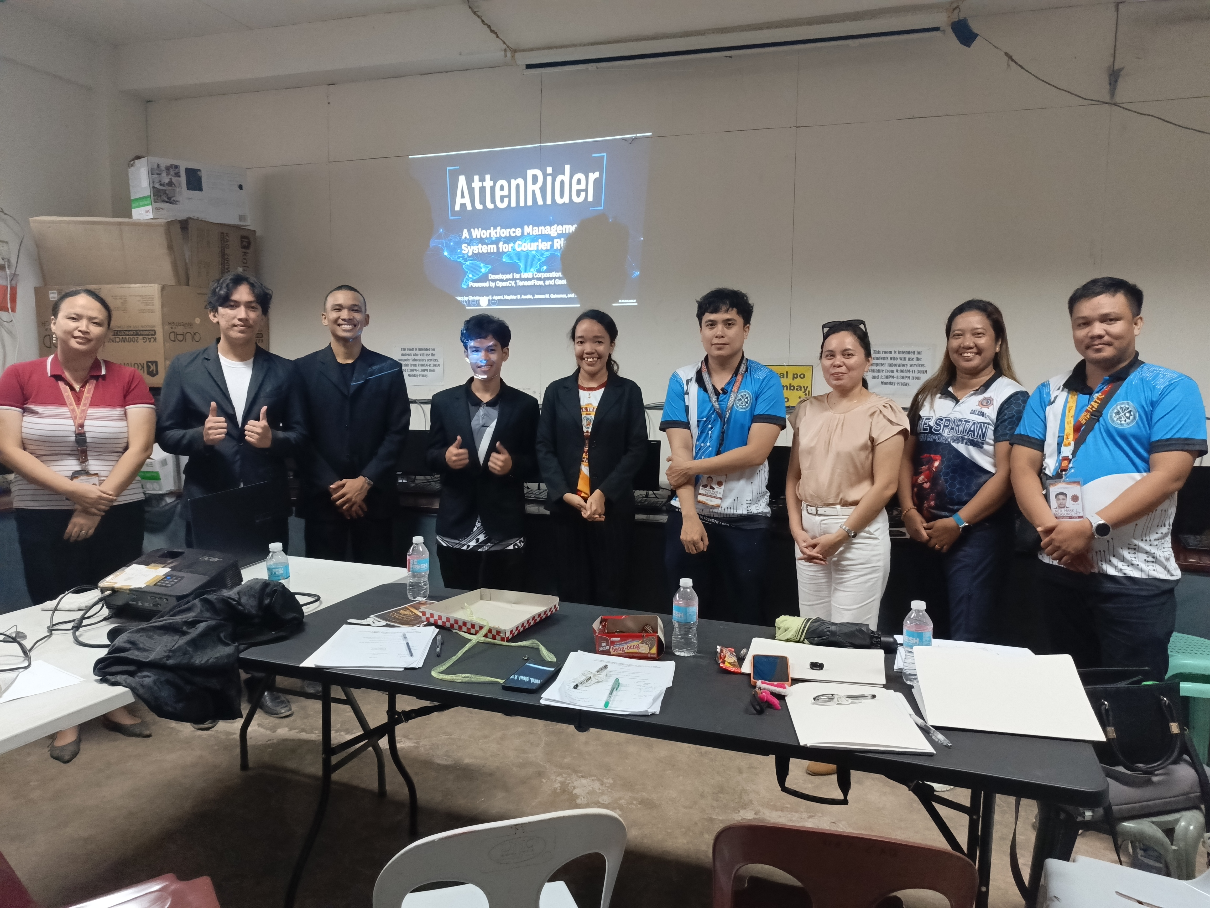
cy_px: 454
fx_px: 839
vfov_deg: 56.8
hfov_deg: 71.6
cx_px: 605
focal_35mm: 24
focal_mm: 5.25
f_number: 1.7
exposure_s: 1/50
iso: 770
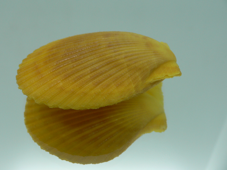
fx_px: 262
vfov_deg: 35.9
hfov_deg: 46.7
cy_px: 80
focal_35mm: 40
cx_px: 101
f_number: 2.8
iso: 80
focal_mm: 4.6
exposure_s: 1/60
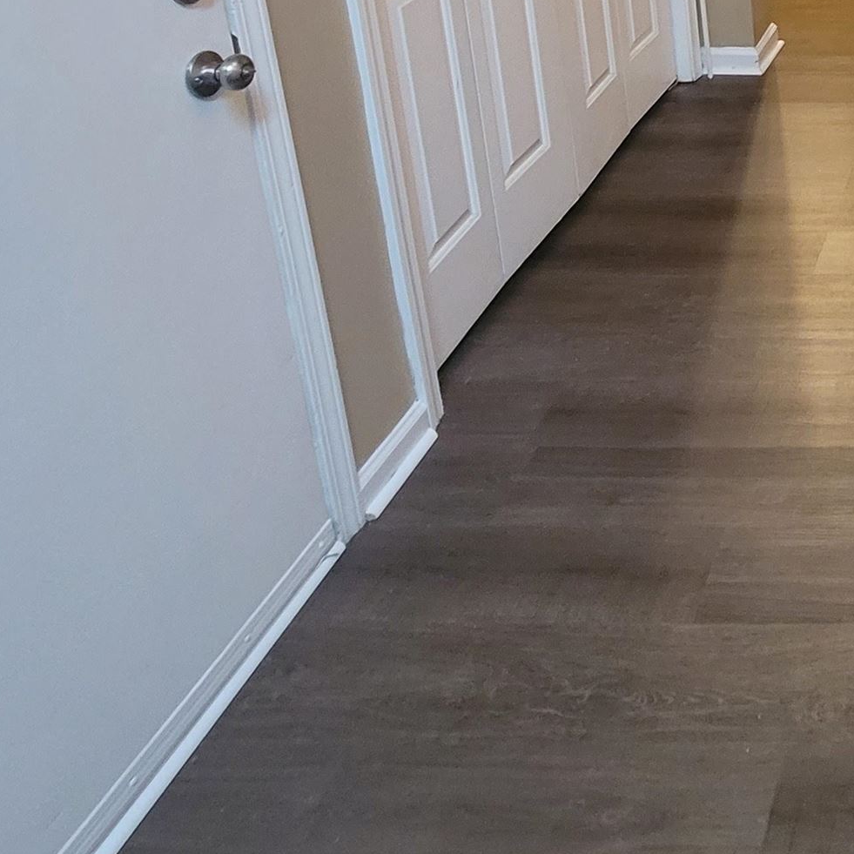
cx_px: 1052
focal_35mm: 36
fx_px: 1005
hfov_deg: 35.2
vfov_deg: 37.3
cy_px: -119
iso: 400
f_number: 2.2
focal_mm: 2.2
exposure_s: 1/30
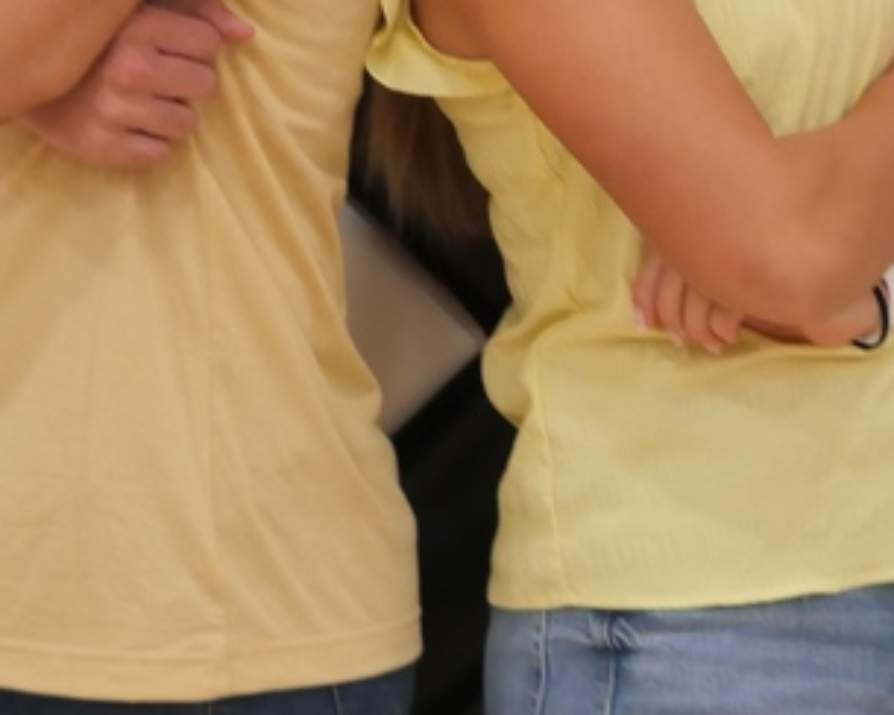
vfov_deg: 8.1
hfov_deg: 10.2
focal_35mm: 190
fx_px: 5027
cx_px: 472
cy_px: -120
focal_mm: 29
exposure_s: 1/60
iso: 1600
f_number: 4.9
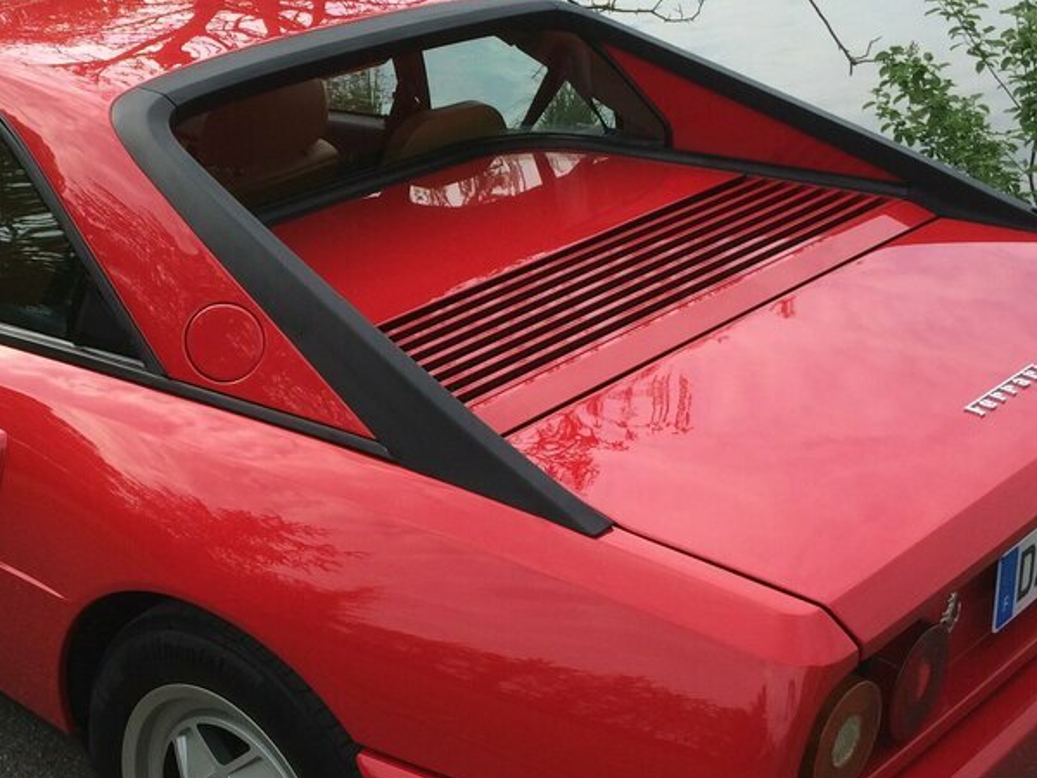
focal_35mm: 58
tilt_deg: -25.0
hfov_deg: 32.9
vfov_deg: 25.2
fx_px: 1738
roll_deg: +2.7
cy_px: 430
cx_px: 332
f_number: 2.2
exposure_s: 1/855
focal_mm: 4.15
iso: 32
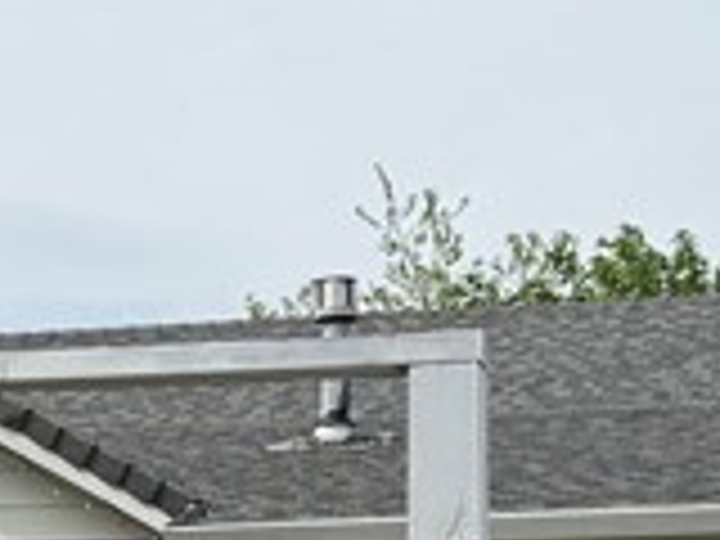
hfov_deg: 12.5
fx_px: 3203
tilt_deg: +0.1
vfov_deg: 9.4
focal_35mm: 154
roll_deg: +1.0
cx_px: -144
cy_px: 806
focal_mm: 6.76
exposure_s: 1/6711
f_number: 1.78
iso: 80
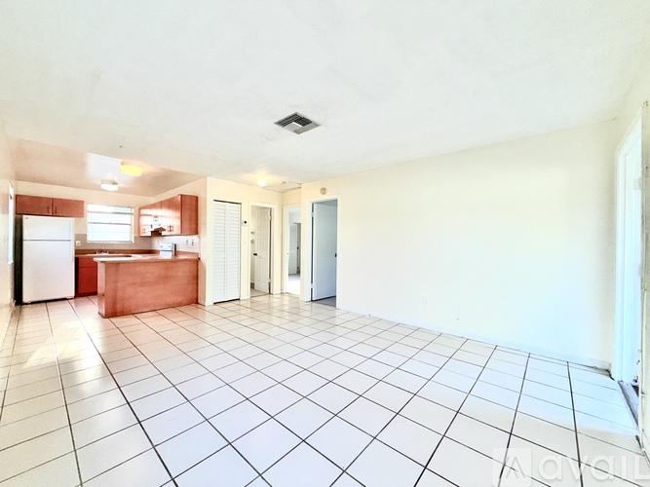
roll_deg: -0.7
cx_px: 325
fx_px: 263
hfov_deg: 102.1
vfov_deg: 85.7
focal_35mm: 14
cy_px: 244
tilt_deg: -0.1
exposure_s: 1/120
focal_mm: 2.22
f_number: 2.2
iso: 50
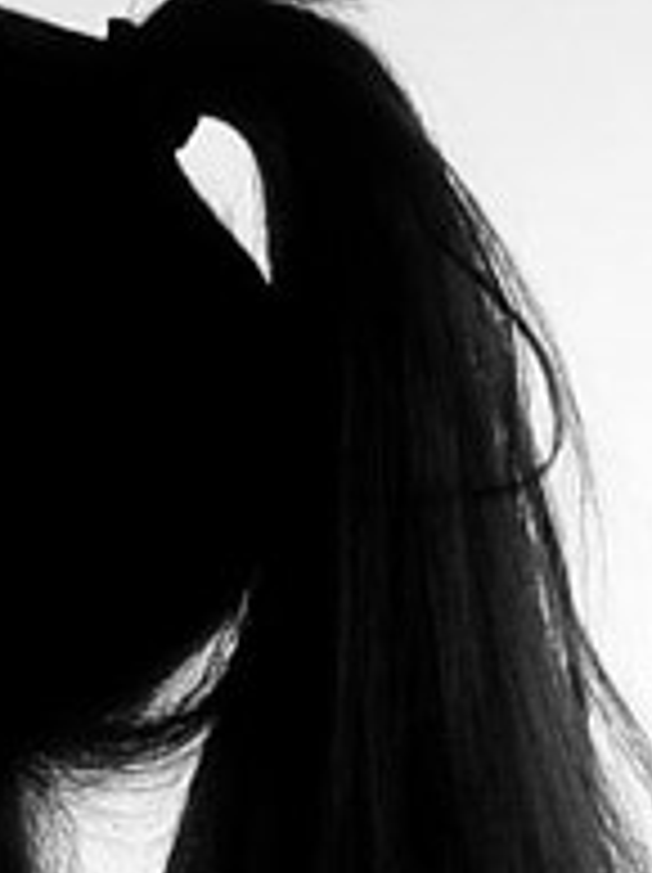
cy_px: 2678
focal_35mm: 298
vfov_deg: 6.1
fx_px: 7500
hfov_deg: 5.0
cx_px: -72
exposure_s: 1/160
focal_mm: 25
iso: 200
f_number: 8
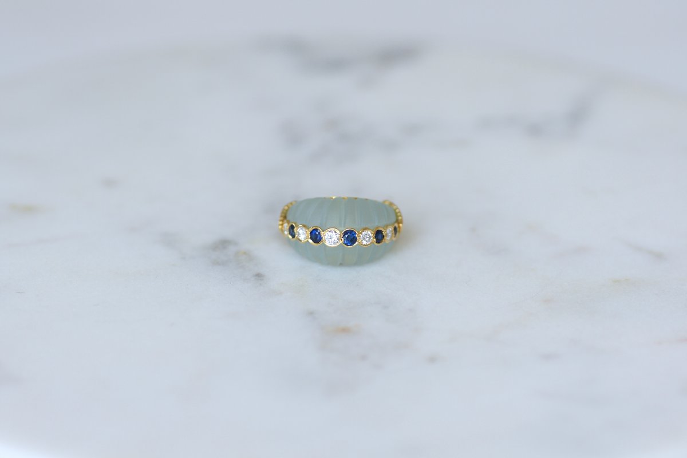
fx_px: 2004
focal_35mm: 105
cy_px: 229
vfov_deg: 13.0
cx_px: 344
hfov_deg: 19.5
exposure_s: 1/125
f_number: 3.2
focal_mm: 70
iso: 200
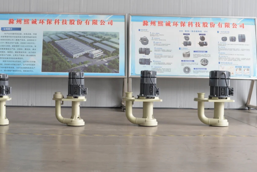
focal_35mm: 61
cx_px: 110
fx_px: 436
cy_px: 88
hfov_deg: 32.8
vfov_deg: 22.3
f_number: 5
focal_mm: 50
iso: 400
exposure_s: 1/100
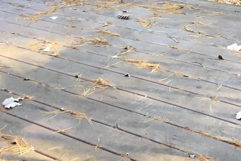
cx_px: 204
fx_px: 422
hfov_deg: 30.8
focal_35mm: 63
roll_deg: +0.0
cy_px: -8
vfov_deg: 20.7
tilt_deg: -19.7
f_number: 2.2
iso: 50
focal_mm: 4.15
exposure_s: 1/30
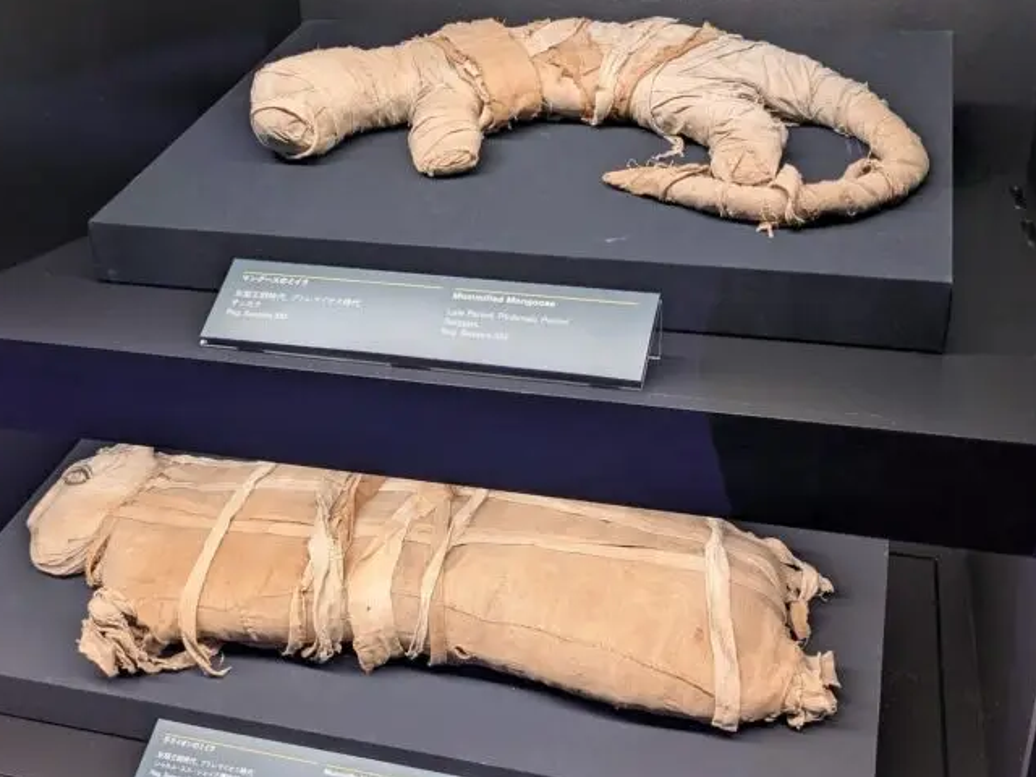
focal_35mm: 40
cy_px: 431
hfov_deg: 46.8
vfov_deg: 35.9
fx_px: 1197
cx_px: 495
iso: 158
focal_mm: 5.43
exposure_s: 1/25
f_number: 1.89
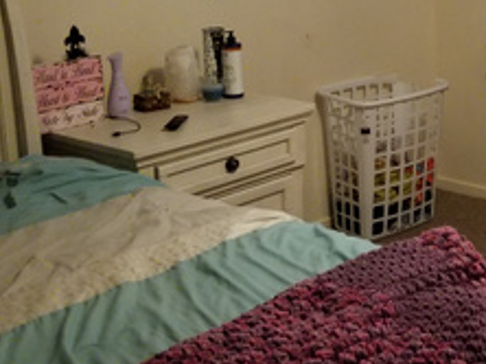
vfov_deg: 19.4
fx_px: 1052
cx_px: 554
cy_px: 64
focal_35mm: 75
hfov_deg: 24.1
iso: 250
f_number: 1.7
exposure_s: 1/10
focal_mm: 4.25
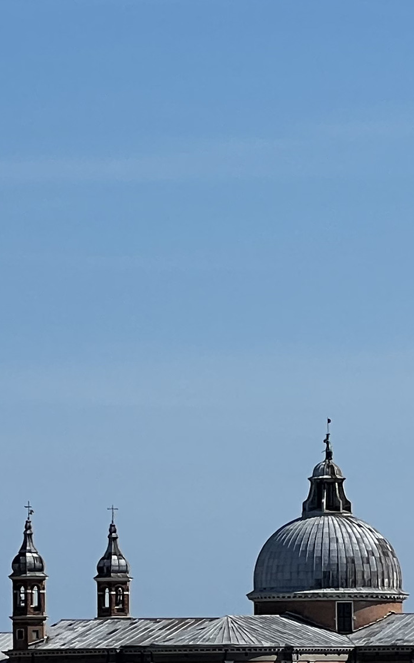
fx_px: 5234
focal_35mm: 290
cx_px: 787
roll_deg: +0.6
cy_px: 552
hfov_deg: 4.5
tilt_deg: +1.2
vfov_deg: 7.2
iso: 32
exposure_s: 1/1292
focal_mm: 9
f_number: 2.8
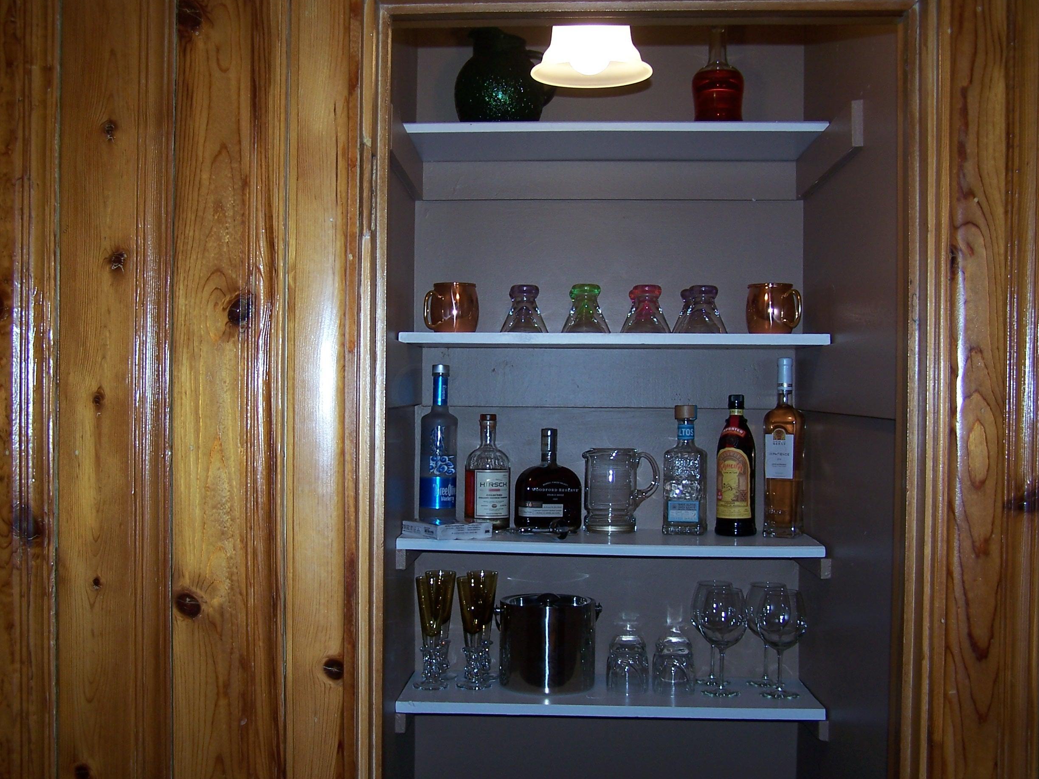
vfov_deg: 36.0
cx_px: 499
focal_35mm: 40
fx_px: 1201
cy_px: 387
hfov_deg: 46.8
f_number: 2.8
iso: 80
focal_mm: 6.3
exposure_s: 1/60
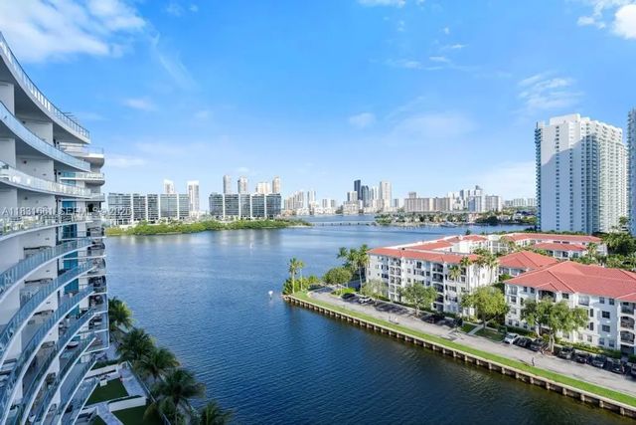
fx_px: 336
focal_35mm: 19
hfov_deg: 86.9
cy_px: 212
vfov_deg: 64.6
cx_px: 318
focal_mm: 19
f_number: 8
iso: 400
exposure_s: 1/2500
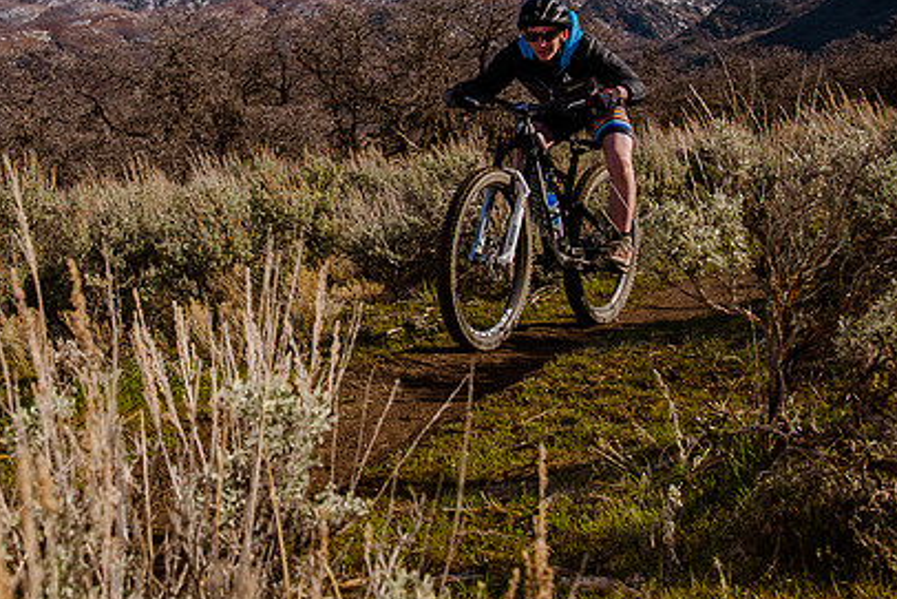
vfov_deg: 20.7
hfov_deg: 30.6
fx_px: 1620
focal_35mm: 65
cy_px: 108
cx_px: 253
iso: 250
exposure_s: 1/500
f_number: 10
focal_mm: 38
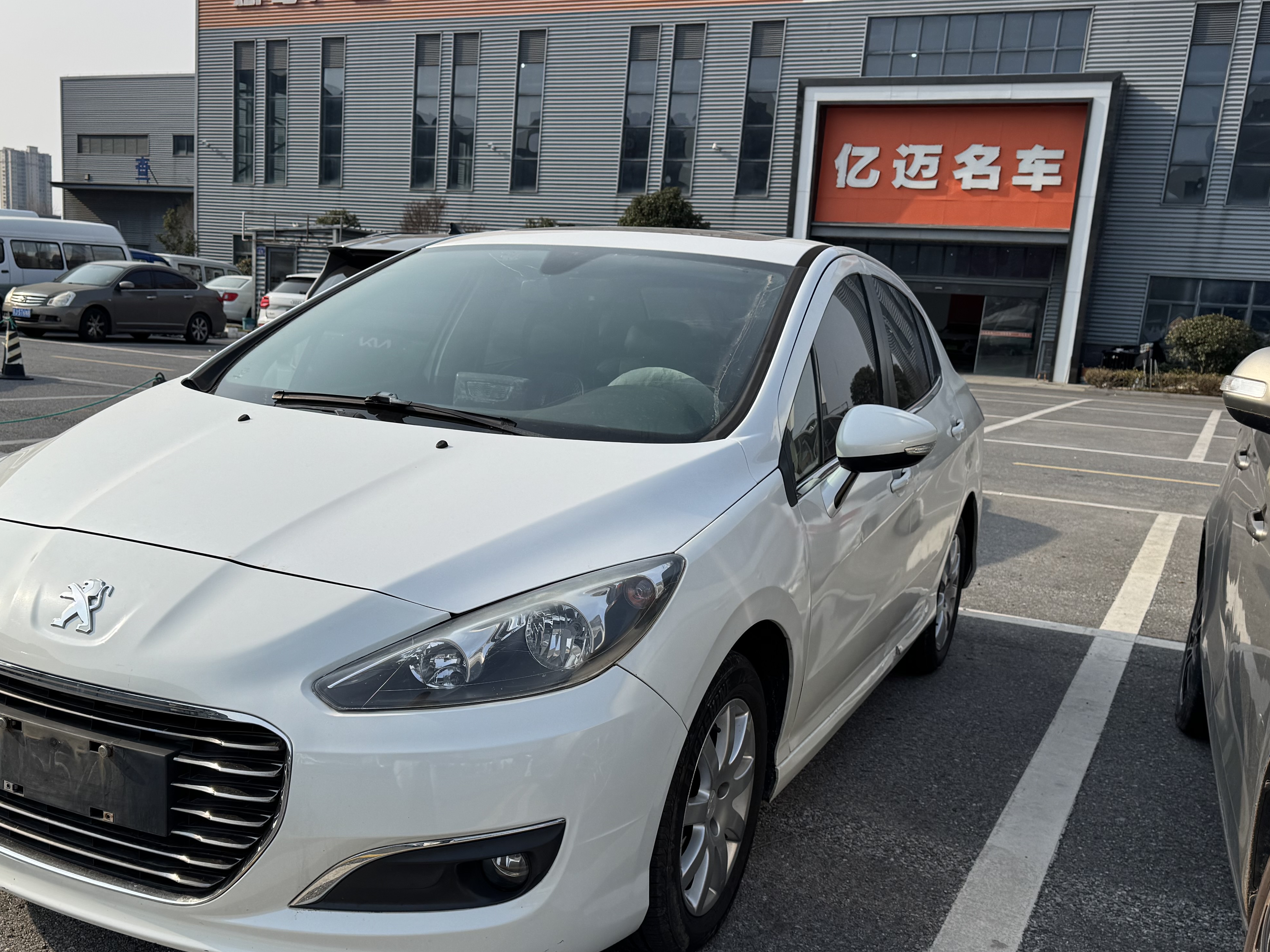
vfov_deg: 40.4
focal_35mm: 35
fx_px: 1284
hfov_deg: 52.4
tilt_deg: -12.2
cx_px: 525
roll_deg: -3.1
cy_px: 608
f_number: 1.78
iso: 80
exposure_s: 1/4950
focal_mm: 6.76
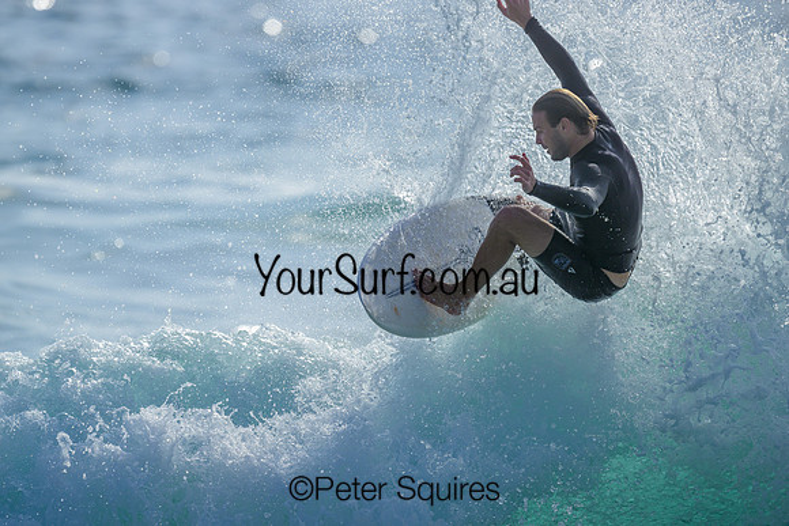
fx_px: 17537
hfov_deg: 2.6
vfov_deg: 1.7
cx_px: 394
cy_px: 263
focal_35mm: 800
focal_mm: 800
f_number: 6.3
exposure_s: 1/2000
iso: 140
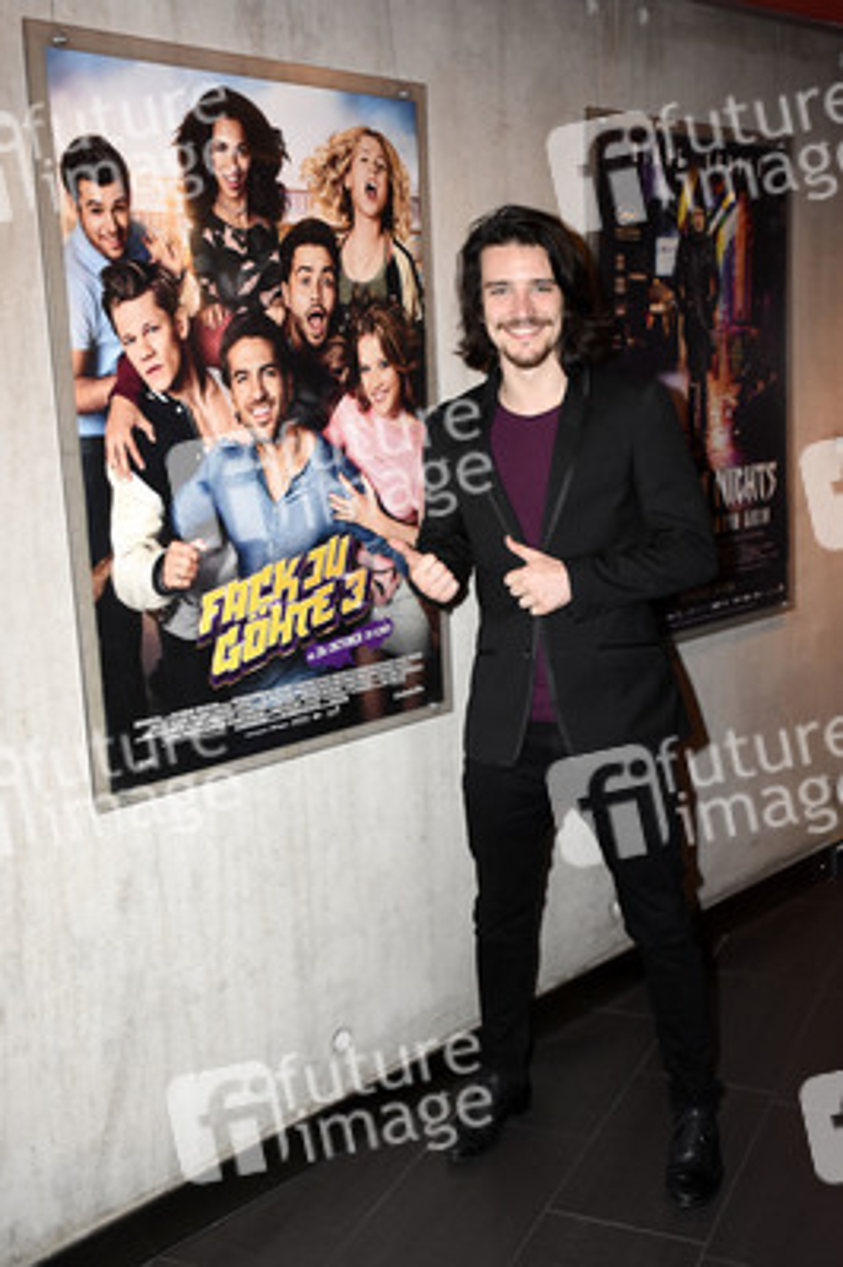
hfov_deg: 33.0
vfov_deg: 48.0
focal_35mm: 40
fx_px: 1425
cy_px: 634
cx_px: 422
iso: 1600
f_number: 4.5
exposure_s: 1/160
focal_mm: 27
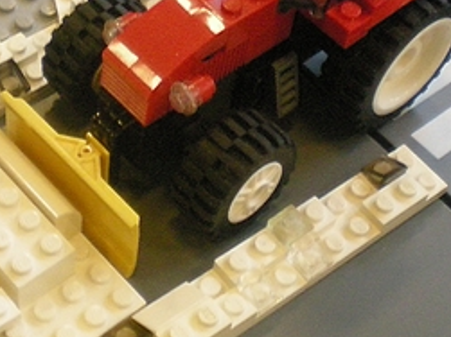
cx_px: 199
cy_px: -5
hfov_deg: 20.2
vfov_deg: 15.0
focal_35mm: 97
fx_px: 1263
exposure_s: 1/27.1
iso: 400
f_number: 3.1
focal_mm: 6.3
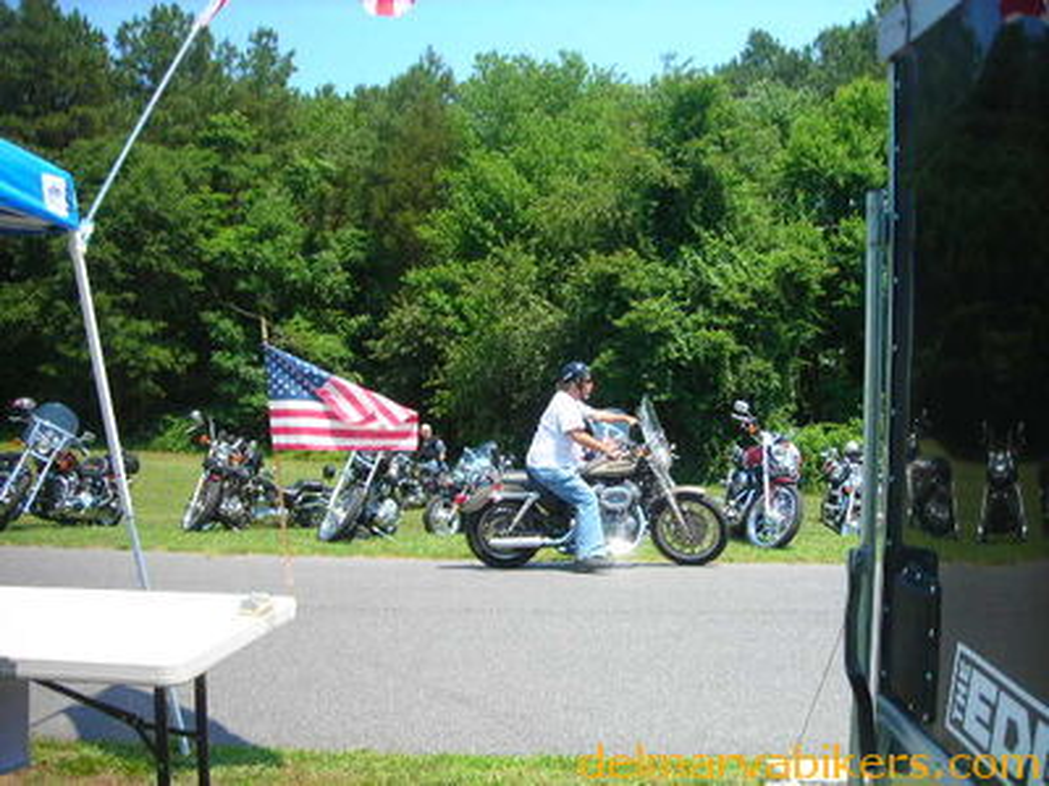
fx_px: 1152
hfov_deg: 49.0
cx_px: 524
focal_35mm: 38
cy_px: 393
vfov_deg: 37.7
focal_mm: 6.3
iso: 50
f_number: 3.2
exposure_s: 1/302
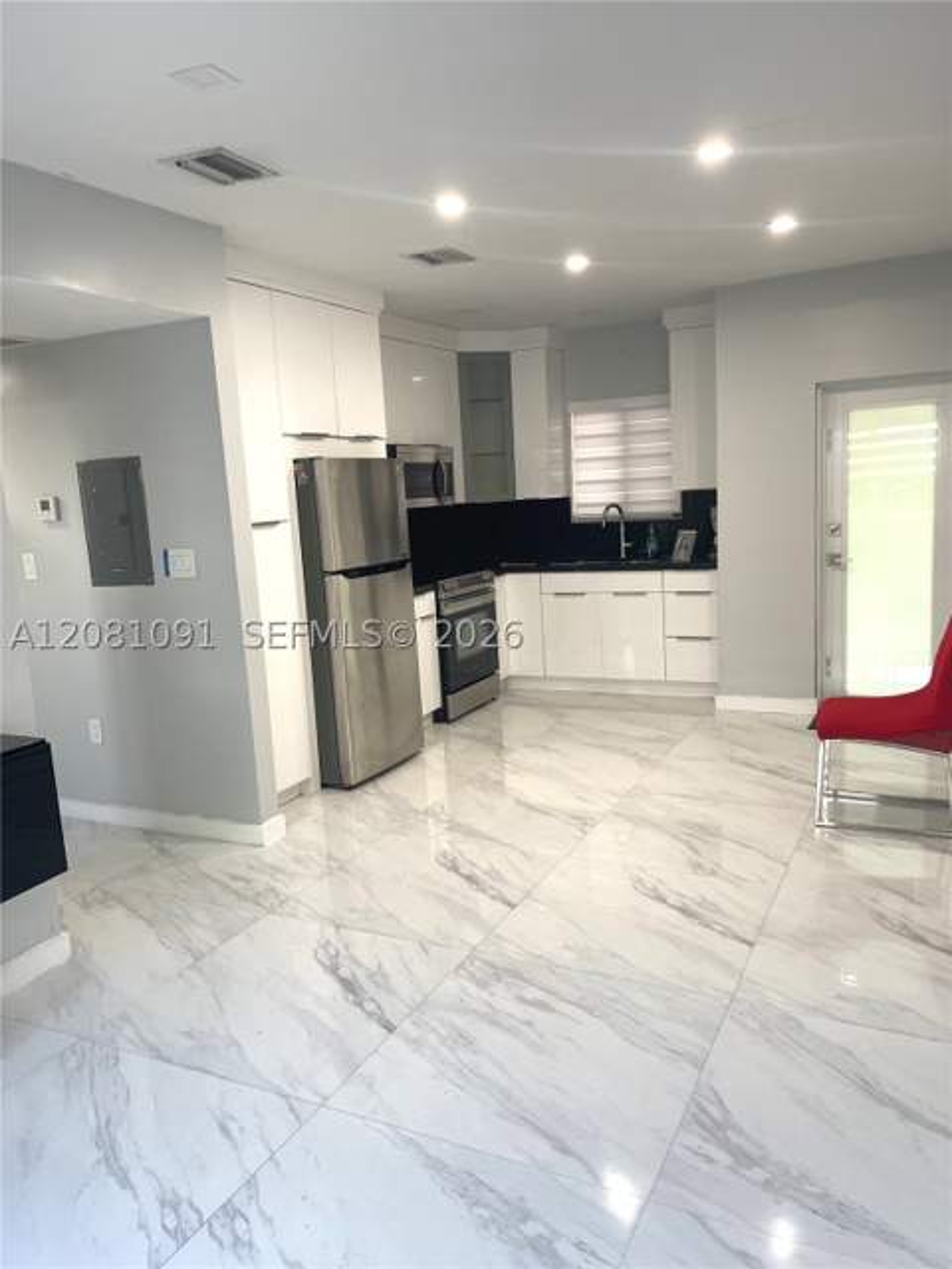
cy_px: 634
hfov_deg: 54.9
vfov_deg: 69.4
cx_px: 476
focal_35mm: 25
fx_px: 917
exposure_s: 1/120
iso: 125
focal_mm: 5.1
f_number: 1.6
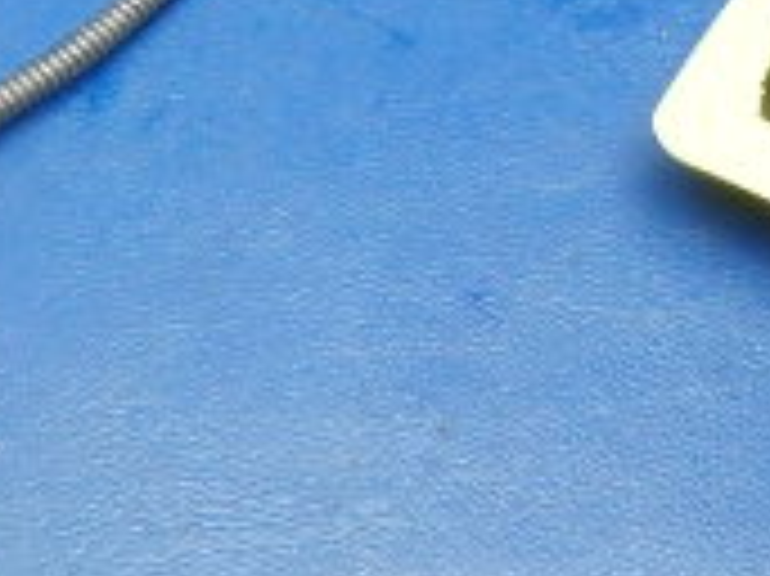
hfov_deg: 18.6
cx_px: 149
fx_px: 2334
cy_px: -27
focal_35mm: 105
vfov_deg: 13.8
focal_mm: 5
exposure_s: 1/30
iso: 800
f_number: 3.9
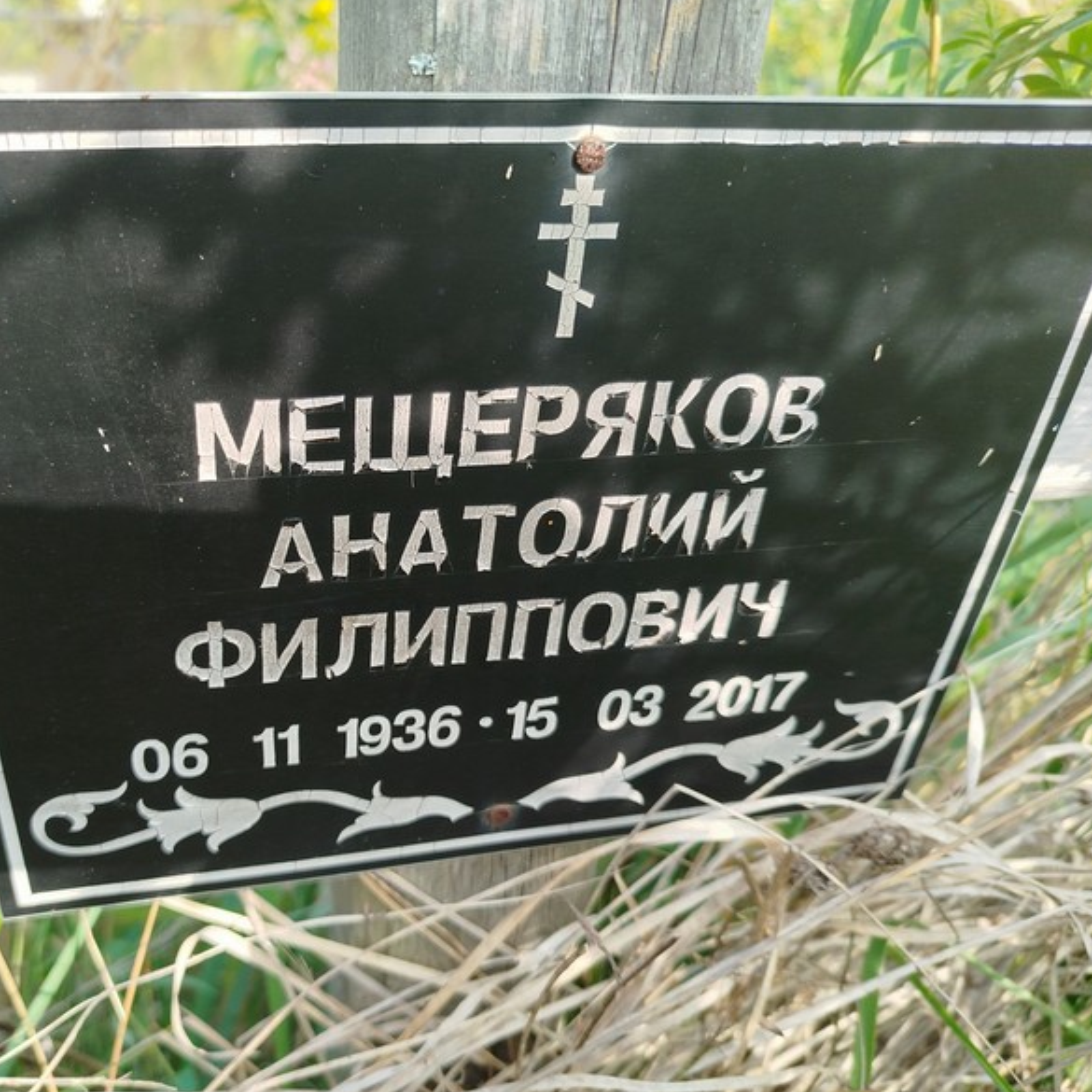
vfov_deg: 55.6
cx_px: 373
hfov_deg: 54.6
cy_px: 554
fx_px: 1035
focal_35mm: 29
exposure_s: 1/170
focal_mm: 5.31
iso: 50
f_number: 1.7
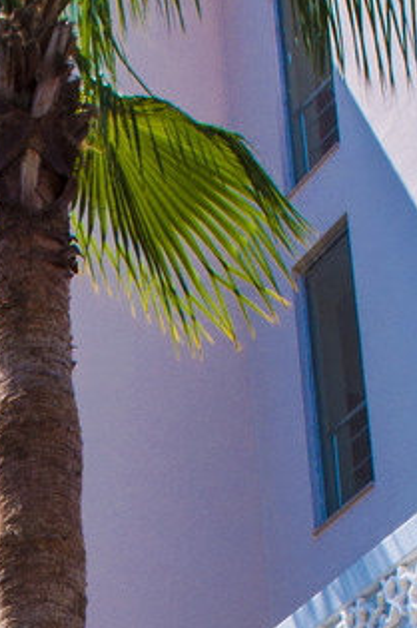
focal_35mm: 147
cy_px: 1067
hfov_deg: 9.2
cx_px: -108
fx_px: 2562
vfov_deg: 12.9
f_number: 16
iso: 200
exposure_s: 1/125
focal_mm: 20
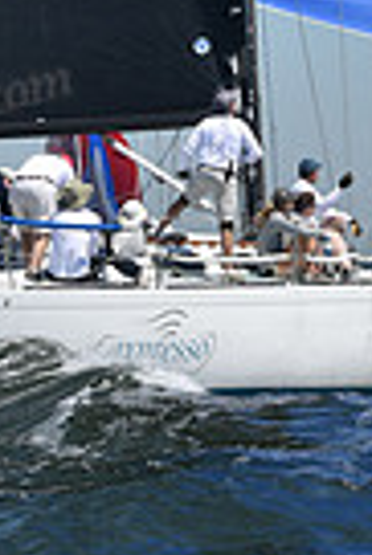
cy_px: -543
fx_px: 4607
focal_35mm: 298
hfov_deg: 4.6
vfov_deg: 6.7
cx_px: 284
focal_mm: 70
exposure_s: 1/1250
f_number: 8
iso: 250
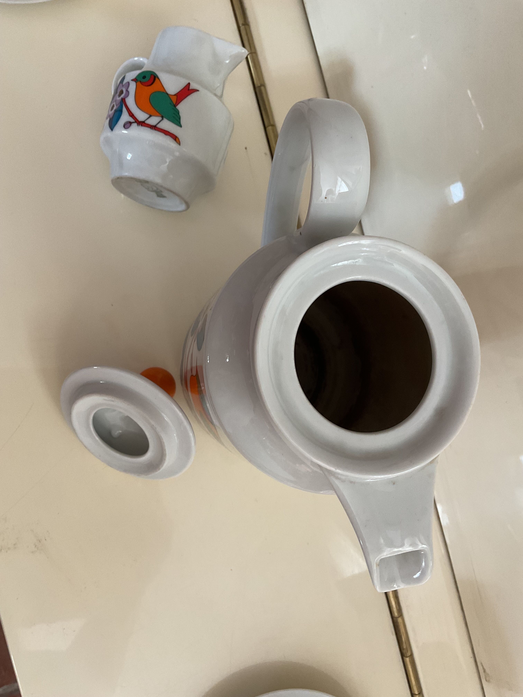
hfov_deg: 48.2
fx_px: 584
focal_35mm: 29
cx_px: 262
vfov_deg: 61.7
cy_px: 348
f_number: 1.8
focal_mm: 3
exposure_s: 1/60
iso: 80
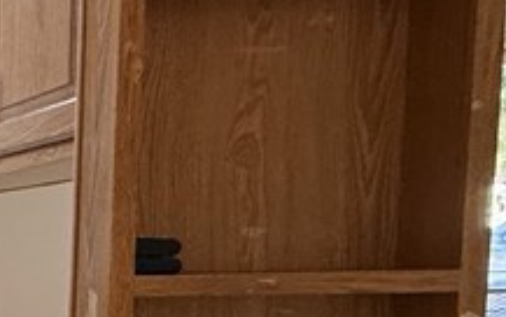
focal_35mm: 70
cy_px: 329
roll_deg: +1.9
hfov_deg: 15.9
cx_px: -669
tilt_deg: -3.8
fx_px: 966
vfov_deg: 18.1
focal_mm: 2.22
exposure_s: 1/60
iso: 200
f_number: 2.2
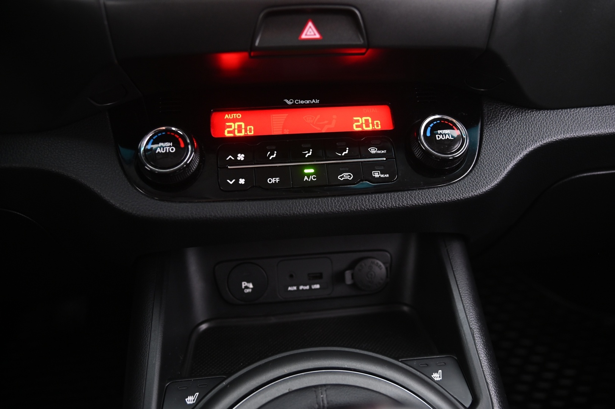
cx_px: 308
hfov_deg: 62.0
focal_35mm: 30
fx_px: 512
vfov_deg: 43.5
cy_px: 204
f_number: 4
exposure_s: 1/5
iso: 2000
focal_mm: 30
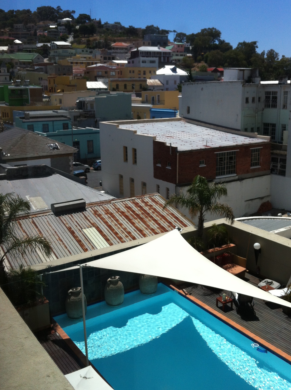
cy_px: 185
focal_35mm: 39
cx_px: 153
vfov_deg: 47.9
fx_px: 438
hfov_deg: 36.7
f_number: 2.8
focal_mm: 3.85
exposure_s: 1/2155
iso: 80
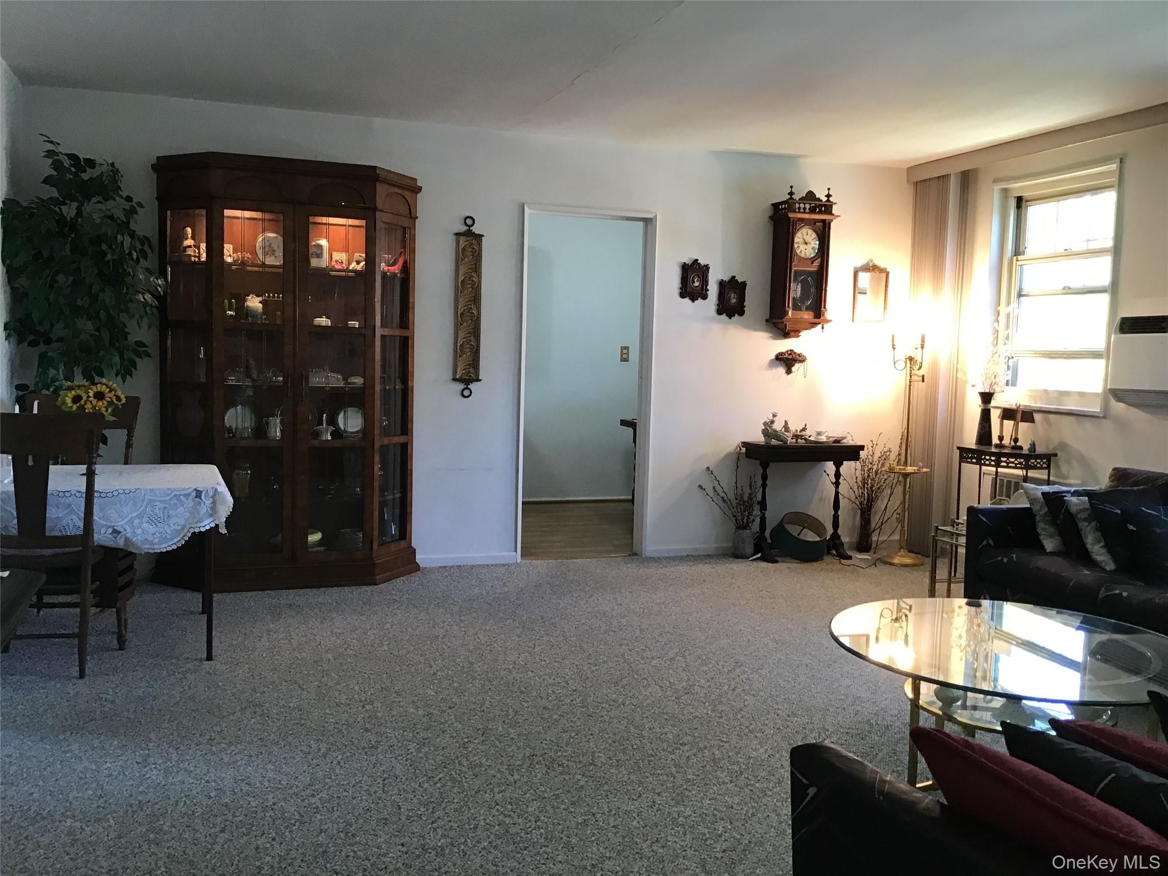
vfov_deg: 45.4
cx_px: 584
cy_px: 438
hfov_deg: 58.4
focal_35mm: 31
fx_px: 1046
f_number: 2.4
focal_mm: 3.3
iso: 80
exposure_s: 1/30
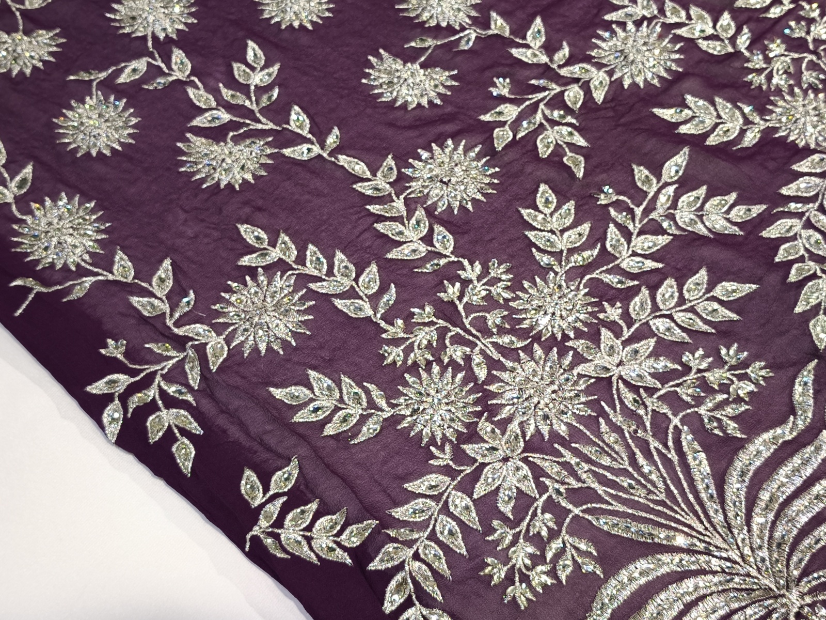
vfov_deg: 27.0
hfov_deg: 35.5
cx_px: 413
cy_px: 310
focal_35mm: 54
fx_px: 1289
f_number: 1.6
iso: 100
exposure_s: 1/50
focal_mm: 6.57
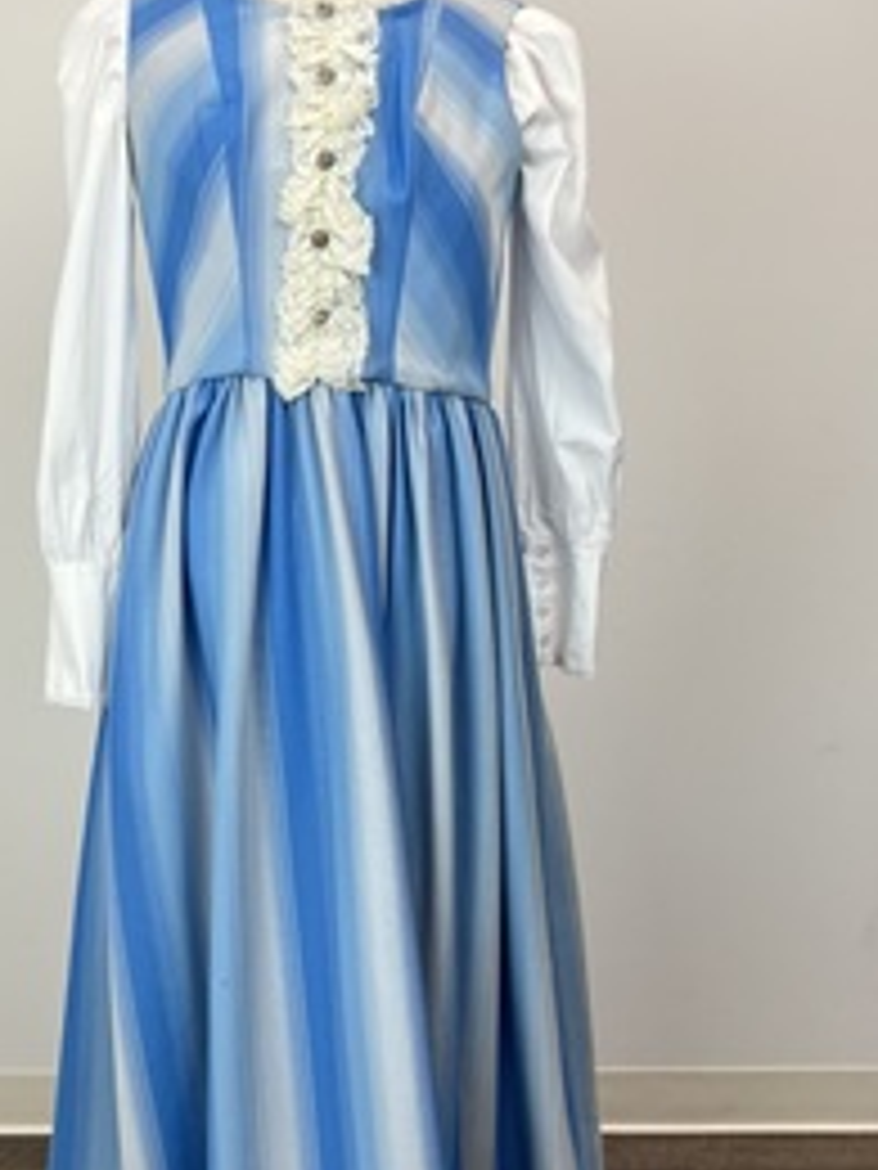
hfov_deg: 35.8
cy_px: 716
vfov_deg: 46.5
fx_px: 1353
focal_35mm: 40
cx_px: 333
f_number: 1.6
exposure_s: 1/270
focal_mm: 5.1
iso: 50
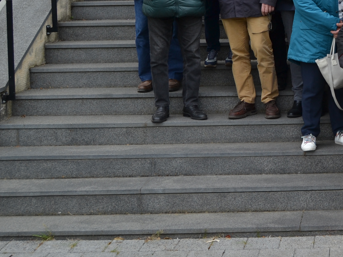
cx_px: 425
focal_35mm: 81
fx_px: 803
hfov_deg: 22.1
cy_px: -27
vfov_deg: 17.6
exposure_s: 1/125
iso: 125
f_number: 5.6
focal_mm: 22
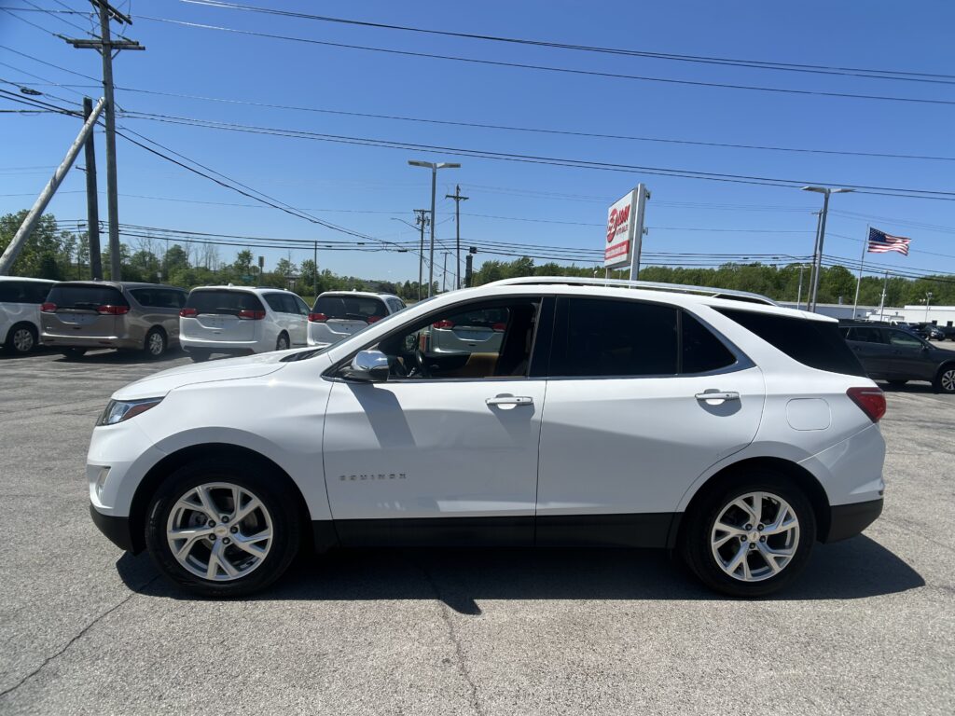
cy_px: 358
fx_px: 717
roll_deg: -2.5
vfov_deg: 53.1
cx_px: 478
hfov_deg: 67.3
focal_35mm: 26
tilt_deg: -7.1
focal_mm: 5.7
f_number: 1.5
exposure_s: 1/5319
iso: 50
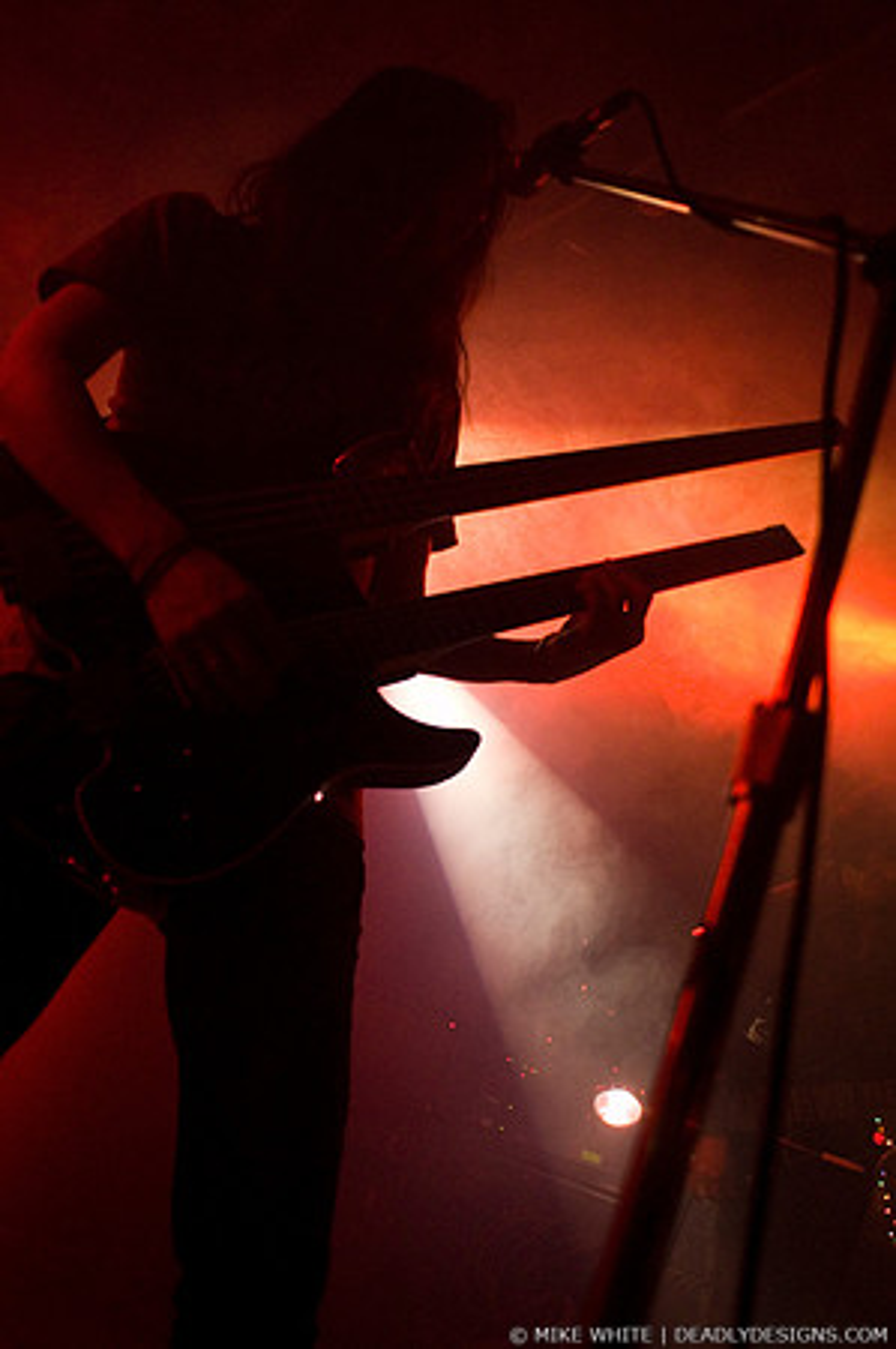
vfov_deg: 62.0
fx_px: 1123
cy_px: 674
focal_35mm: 30
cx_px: 448
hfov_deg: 43.5
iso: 1600
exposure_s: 1/30
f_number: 2.8
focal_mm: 20
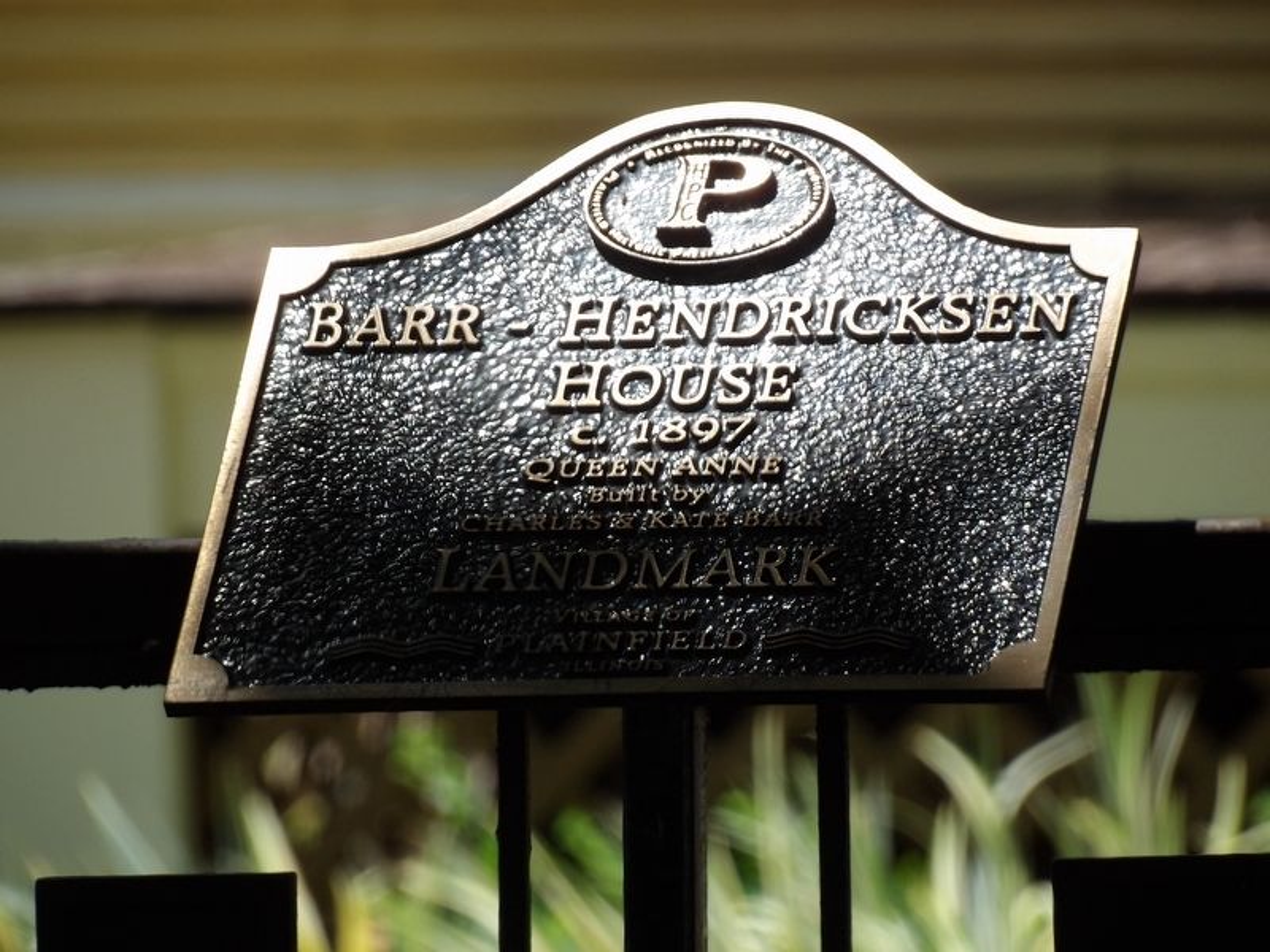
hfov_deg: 3.9
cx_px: 635
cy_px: 476
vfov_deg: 2.9
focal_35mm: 512
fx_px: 18784
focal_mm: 91.8
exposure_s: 1/431
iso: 100
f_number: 4.1
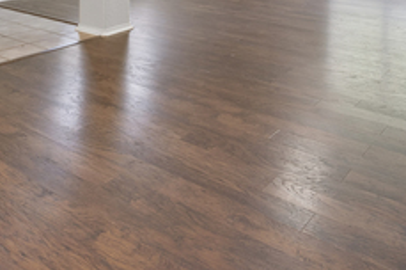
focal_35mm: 42
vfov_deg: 26.8
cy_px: -81
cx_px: 183
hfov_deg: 46.4
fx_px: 473
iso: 320
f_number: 6.3
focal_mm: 10
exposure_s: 1/5
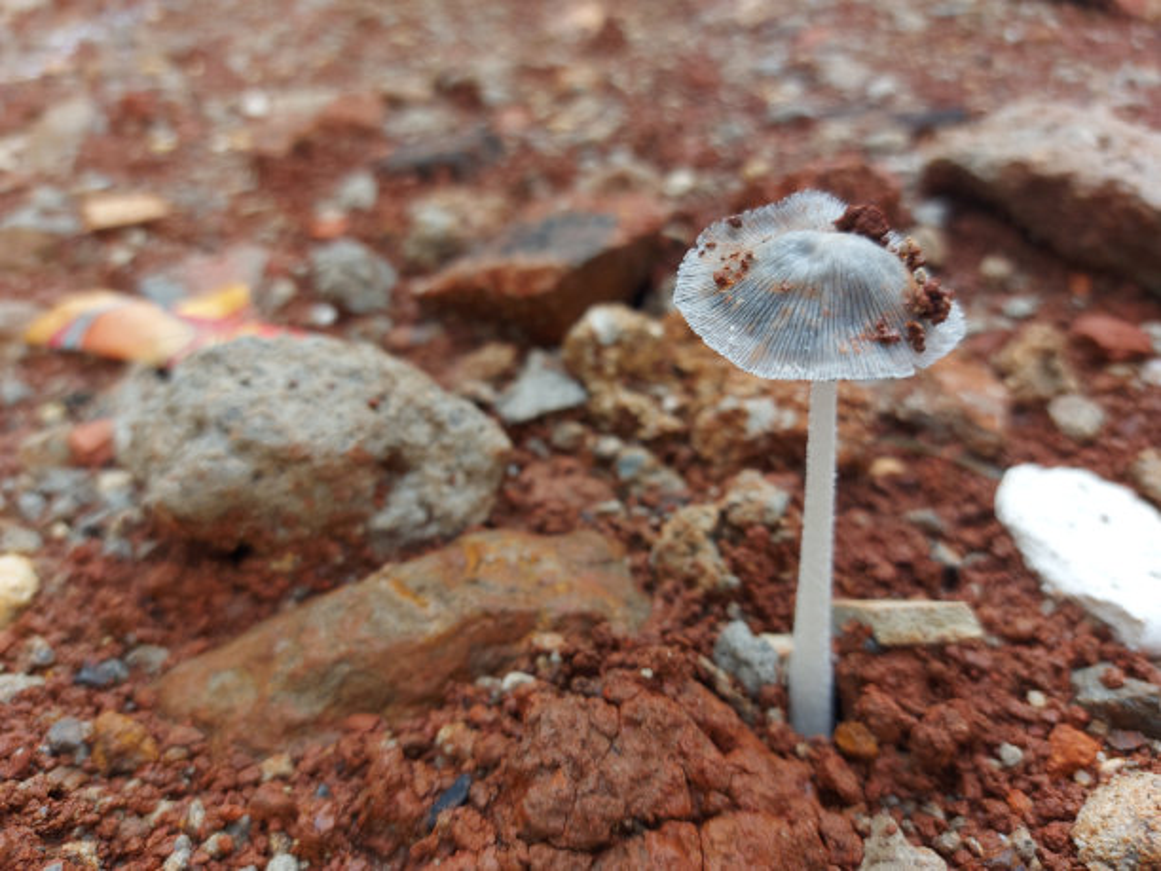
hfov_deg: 71.6
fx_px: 805
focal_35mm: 24
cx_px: 580
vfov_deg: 56.8
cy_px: 436
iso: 32
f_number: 1.8
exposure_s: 1/50
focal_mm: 5.23
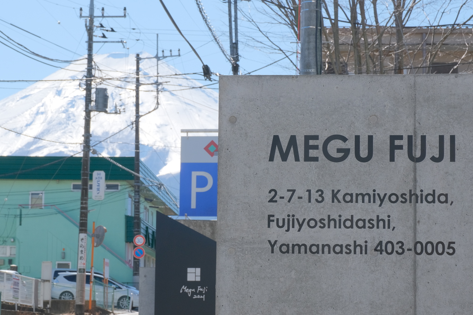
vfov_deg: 12.6
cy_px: 147
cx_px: 184
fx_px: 1432
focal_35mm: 109
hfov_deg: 18.7
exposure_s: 1/320
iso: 640
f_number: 11
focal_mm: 55
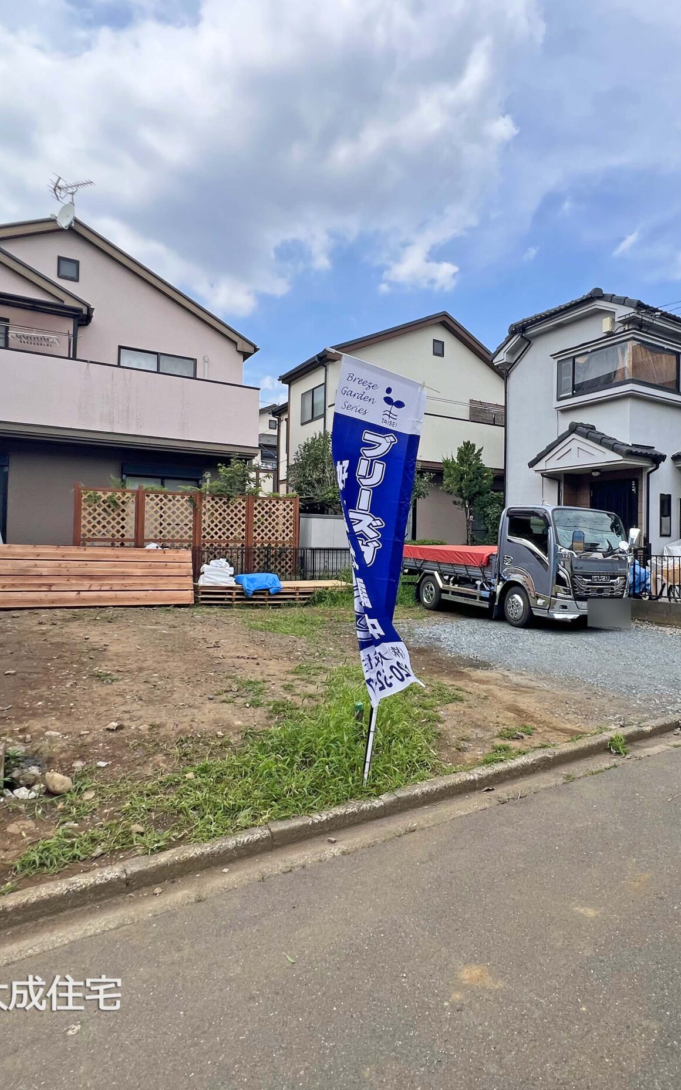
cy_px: 528
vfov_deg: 88.0
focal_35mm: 19
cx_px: 450
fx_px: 564
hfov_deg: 60.8
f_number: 1.8
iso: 32
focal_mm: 1.57
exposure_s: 1/723
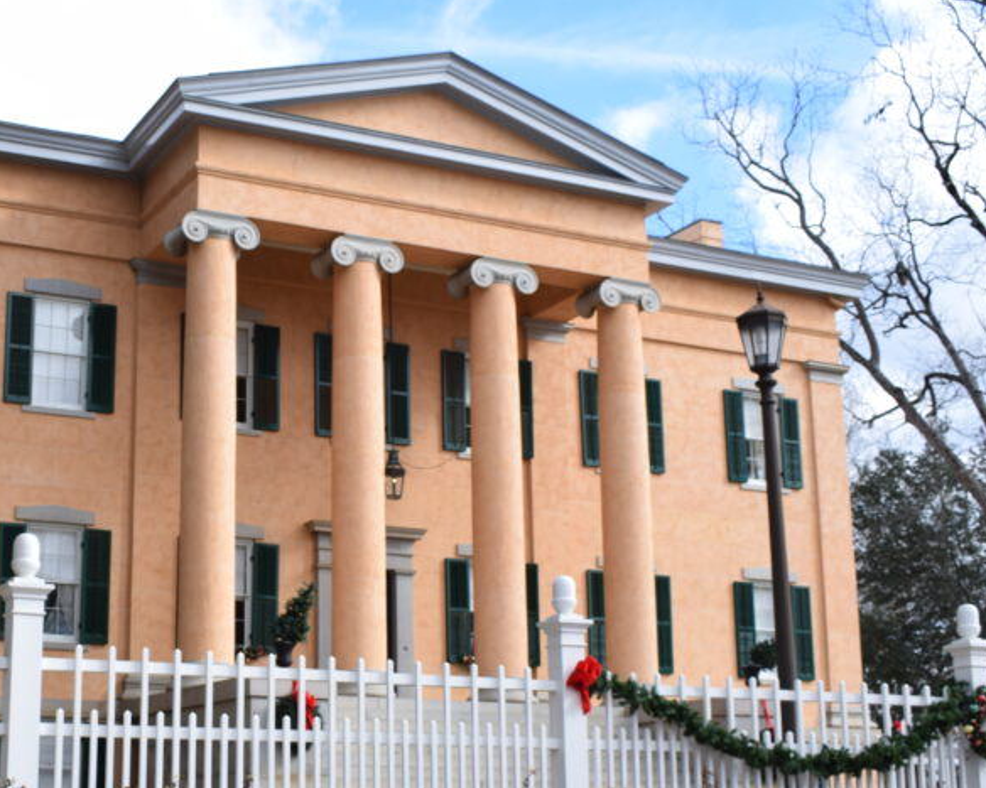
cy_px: 473
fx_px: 1658
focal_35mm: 57
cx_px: 238
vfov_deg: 26.7
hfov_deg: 32.5
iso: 200
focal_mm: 23
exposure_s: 1/320
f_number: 9
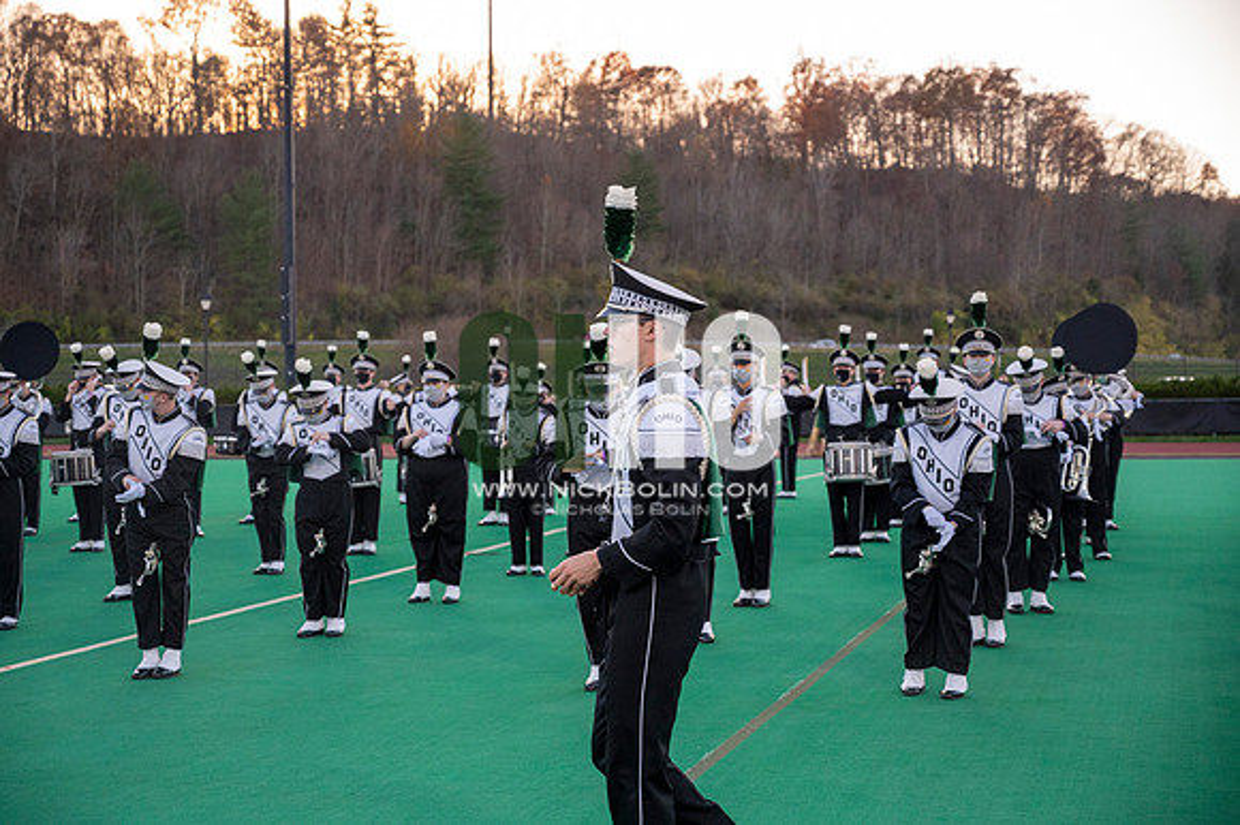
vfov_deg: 20.6
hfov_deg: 30.5
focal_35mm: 66
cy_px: 412
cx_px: 620
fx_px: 2272
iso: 2000
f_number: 4
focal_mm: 66
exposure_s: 1/3200
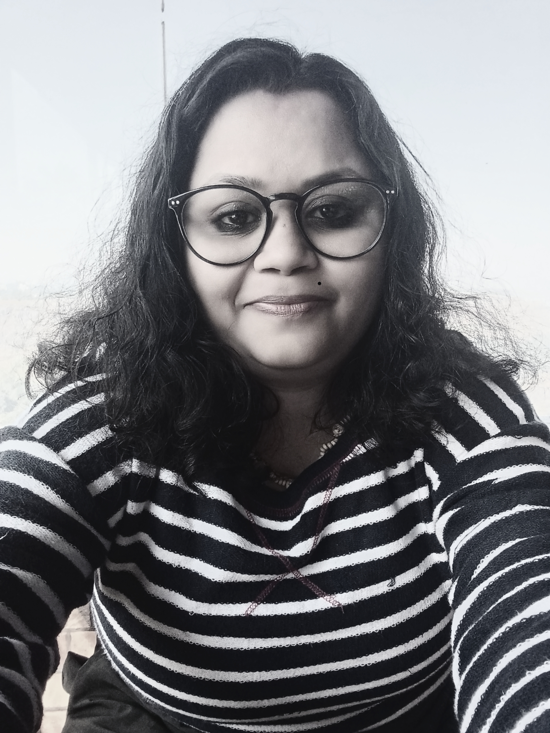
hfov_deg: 53.1
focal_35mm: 26
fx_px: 551
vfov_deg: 67.3
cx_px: 275
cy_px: 366
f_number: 2.2
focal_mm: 2.24
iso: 50
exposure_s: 1/197
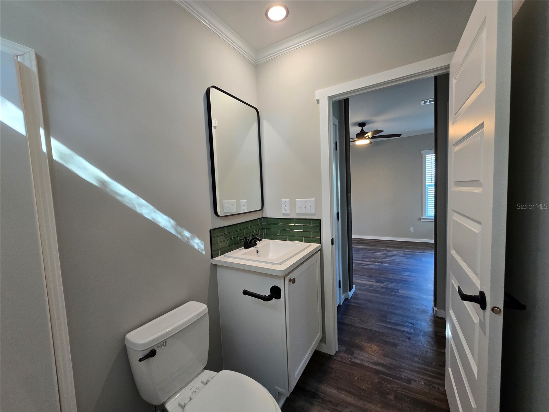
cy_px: 206
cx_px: 274
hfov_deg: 106.2
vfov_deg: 89.9
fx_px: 206
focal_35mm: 13
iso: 200
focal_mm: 2.2
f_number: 2.2
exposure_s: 1/60
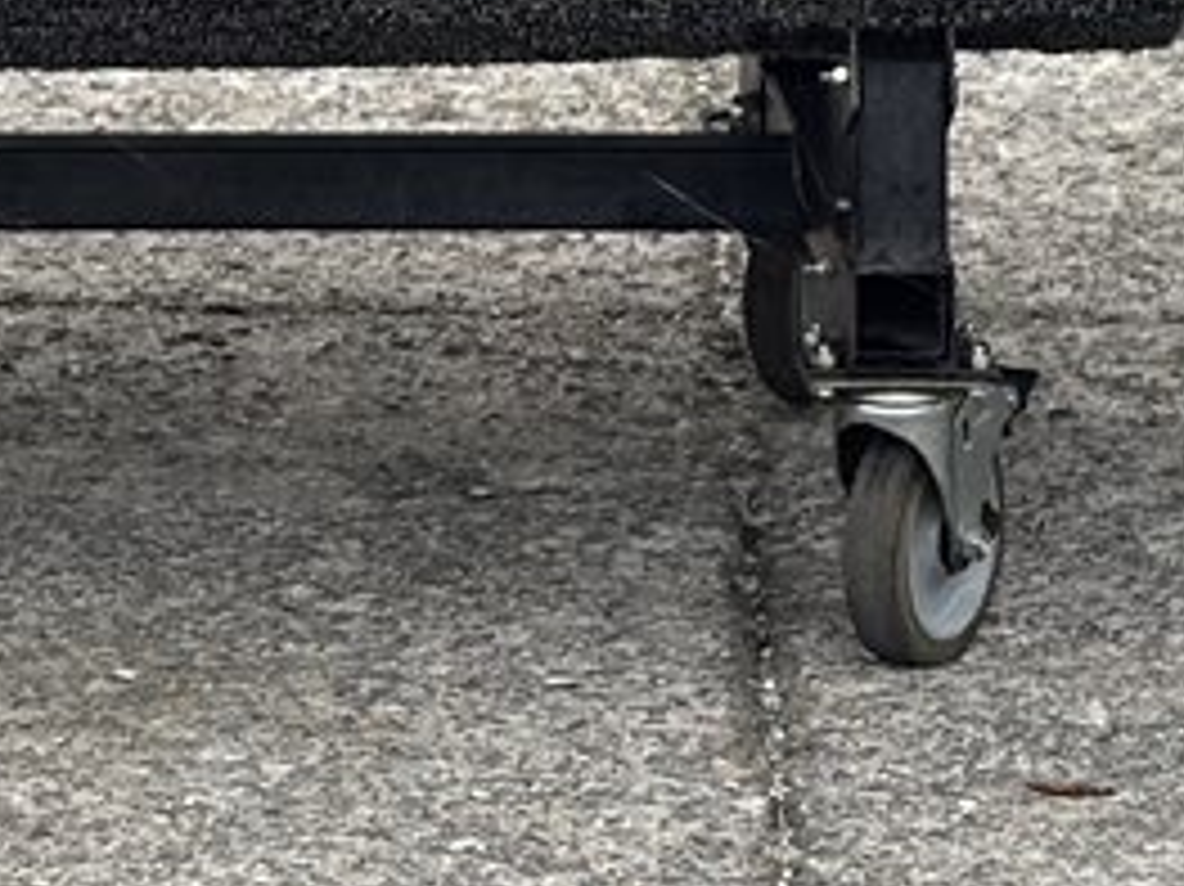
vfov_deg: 5.4
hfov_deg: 7.4
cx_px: 0
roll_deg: -0.2
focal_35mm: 268
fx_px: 9162
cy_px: -983
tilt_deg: -0.6
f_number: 1.78
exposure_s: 1/1408
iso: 100
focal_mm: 6.76
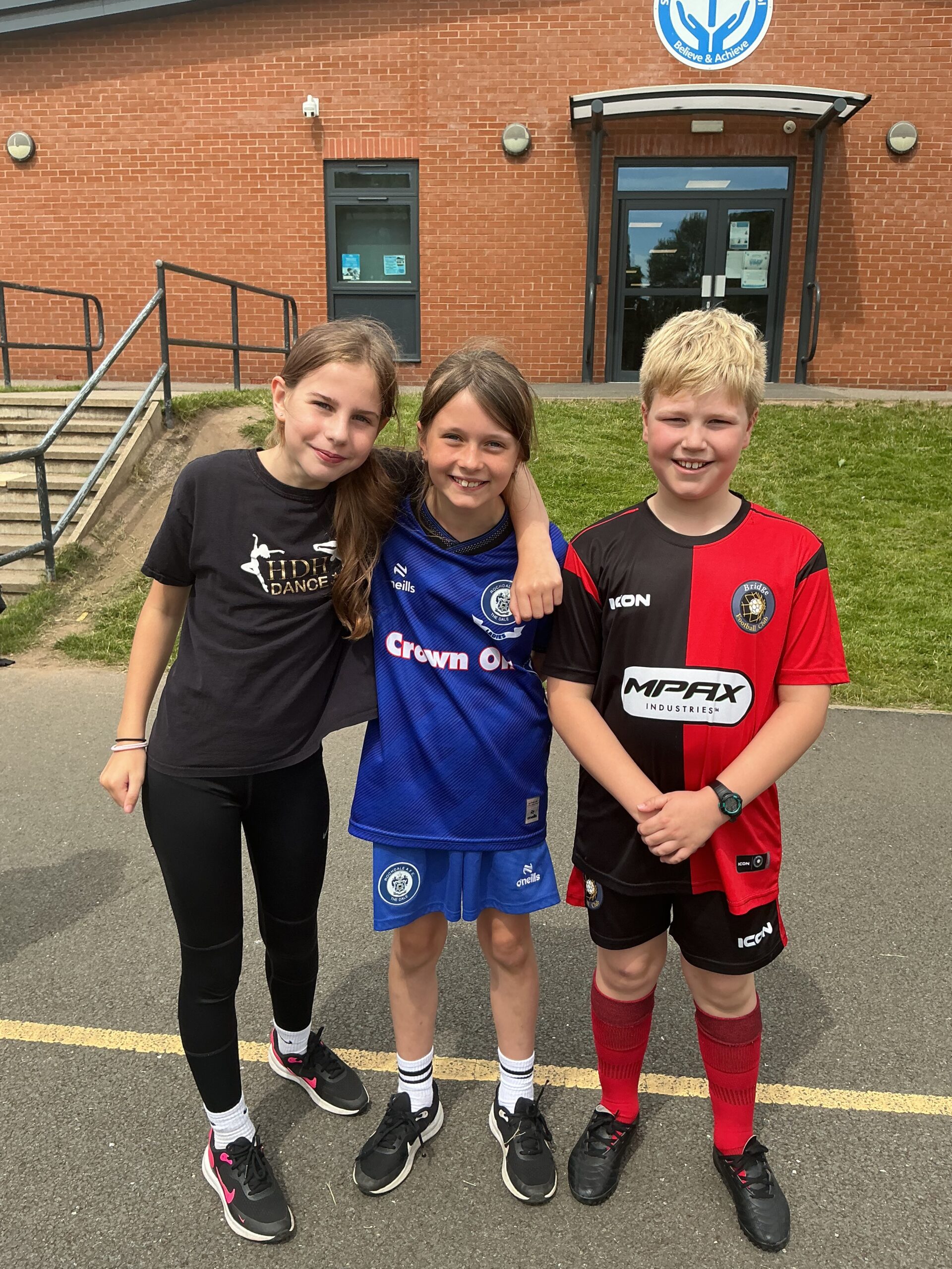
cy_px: 634
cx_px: 476
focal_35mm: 29
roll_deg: -0.9
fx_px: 1063
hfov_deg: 48.2
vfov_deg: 61.7
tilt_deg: -15.0
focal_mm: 3
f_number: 1.8
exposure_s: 1/1221
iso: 25
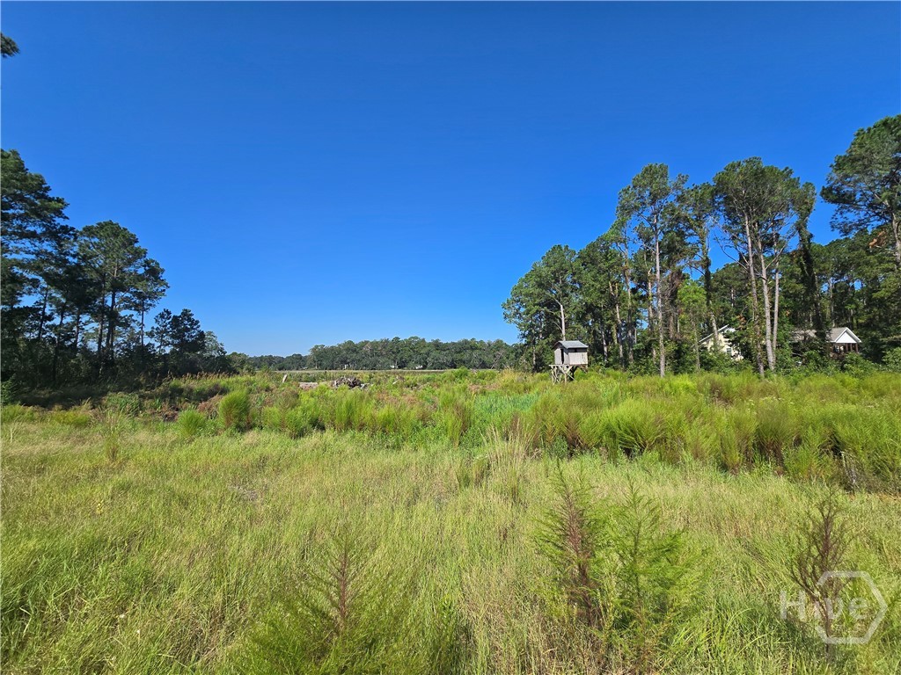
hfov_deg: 106.2
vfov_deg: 89.9
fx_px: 338
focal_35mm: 13
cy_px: 338
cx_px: 450
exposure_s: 1/2265
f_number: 2.2
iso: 50
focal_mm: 2.2
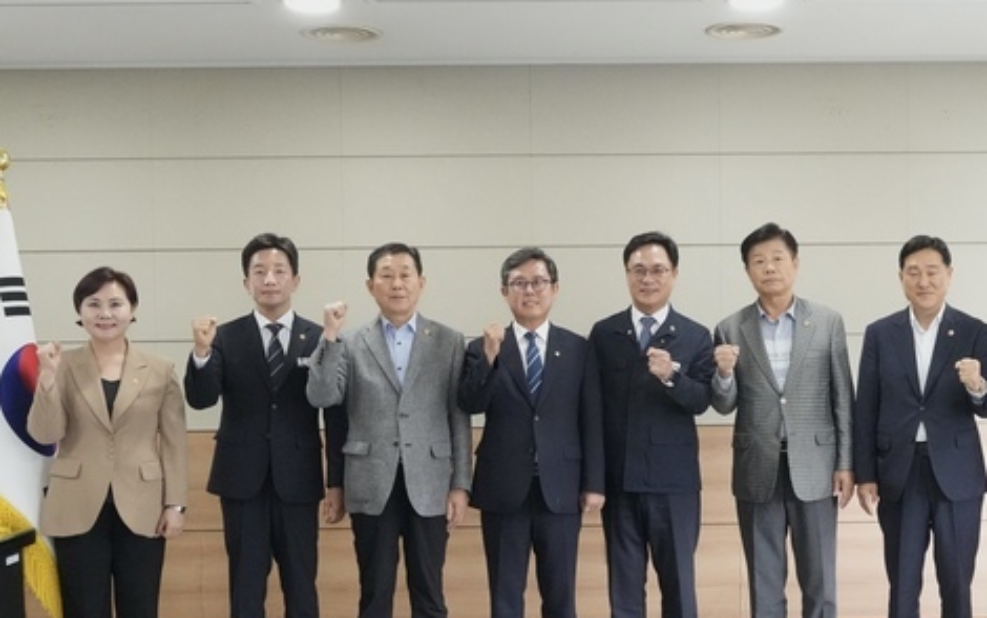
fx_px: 1318
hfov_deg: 40.8
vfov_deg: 26.2
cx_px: 609
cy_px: 413
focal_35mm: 49
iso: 8000
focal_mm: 24
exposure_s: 1/60
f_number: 9
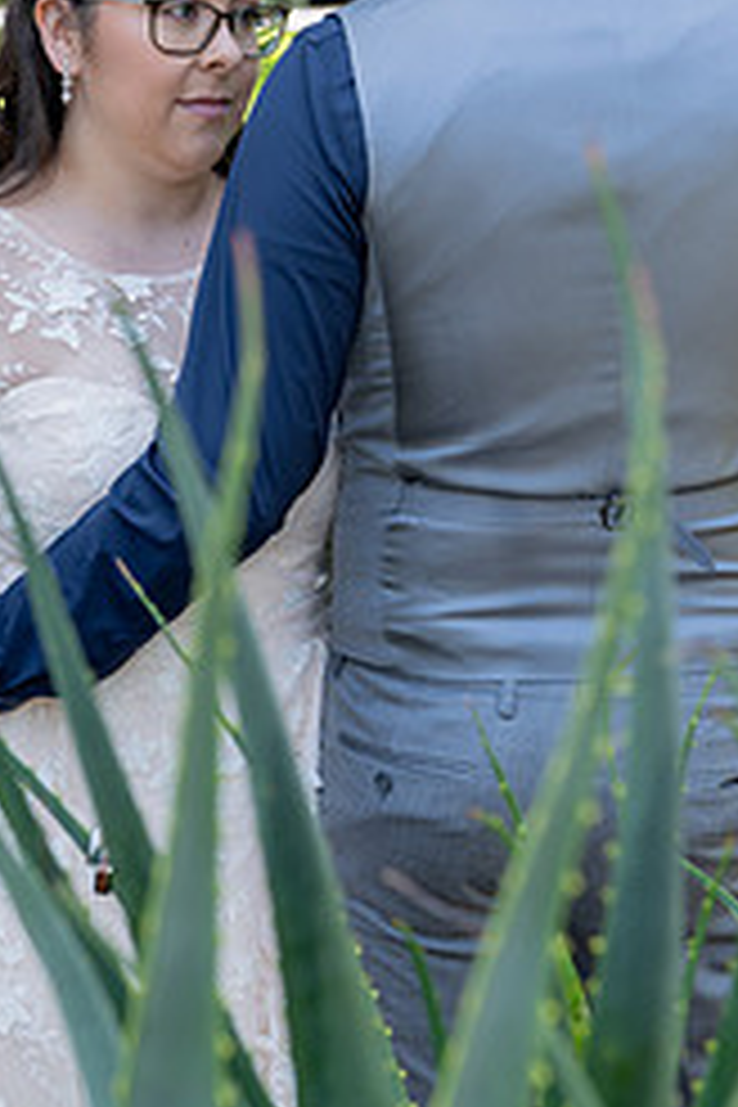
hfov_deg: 18.0
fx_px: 2306
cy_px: 572
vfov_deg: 27.0
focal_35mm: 75
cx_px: 166
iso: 250
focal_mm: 41
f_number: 4
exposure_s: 1/250
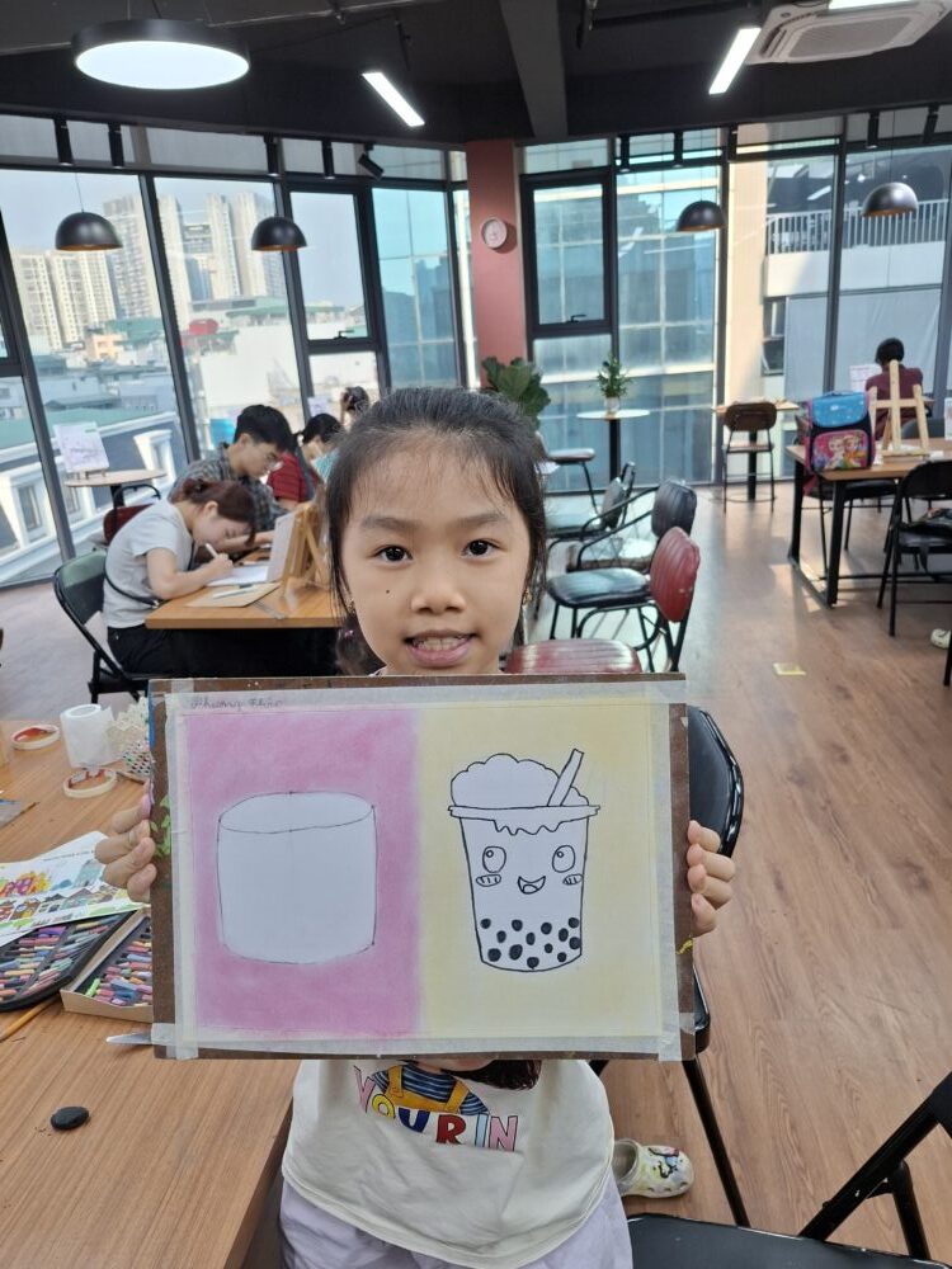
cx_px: 476
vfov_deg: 73.9
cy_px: 634
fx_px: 843
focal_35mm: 23
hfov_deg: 58.9
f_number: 1.8
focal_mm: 5.54
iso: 100
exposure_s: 1/100
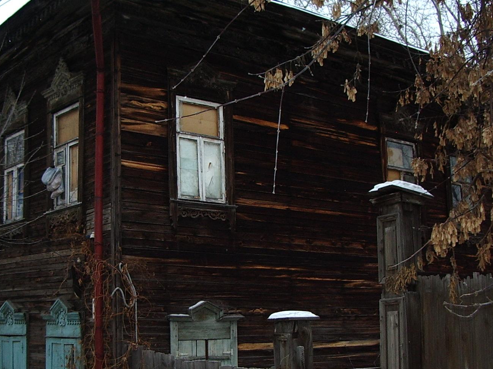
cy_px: 230
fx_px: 783
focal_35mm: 55
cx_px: 188
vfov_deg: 26.5
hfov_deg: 34.8
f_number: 2.6
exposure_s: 1/40
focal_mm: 5.8
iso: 100
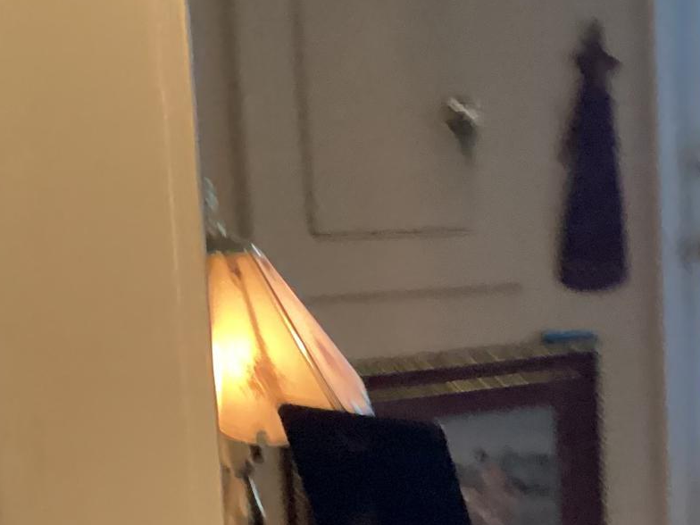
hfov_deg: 22.6
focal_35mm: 81
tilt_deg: -10.4
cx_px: 791
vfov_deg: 17.9
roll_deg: -1.4
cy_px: 491
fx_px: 1638
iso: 400
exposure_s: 1/30
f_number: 2.4
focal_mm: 3.3
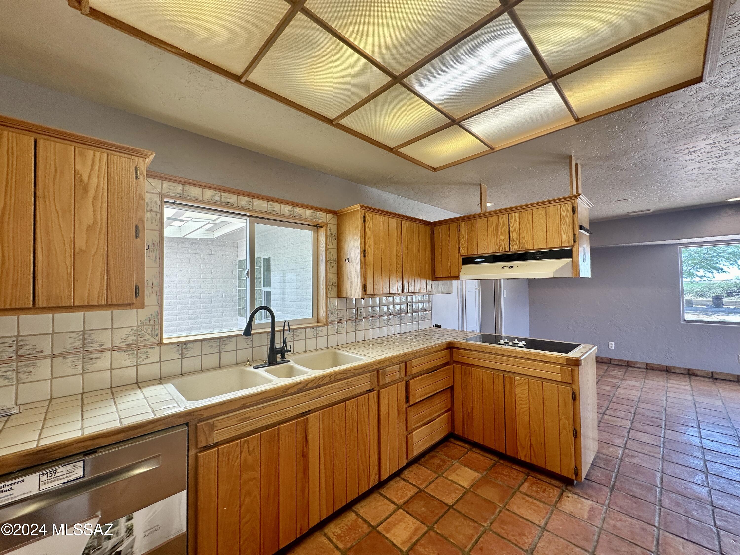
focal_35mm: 14
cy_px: 278
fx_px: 299
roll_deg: +1.9
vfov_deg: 85.7
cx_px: 370
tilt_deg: +2.7
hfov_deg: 102.1
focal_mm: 2.22
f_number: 2.2
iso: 64
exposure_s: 1/120
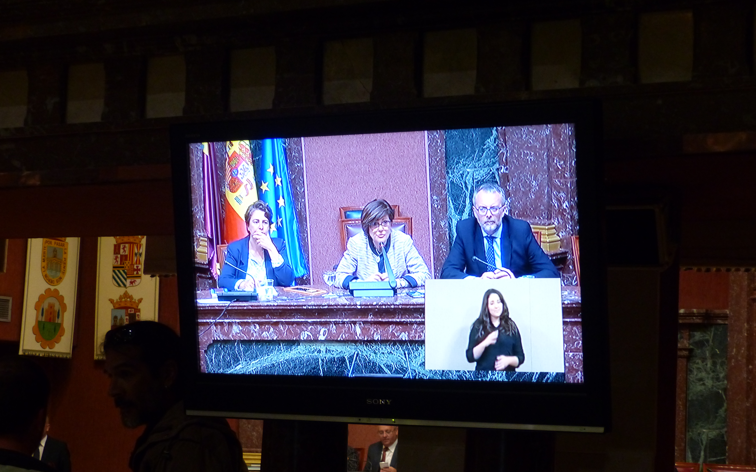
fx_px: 1648
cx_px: 378
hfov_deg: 25.8
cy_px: 271
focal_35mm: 80
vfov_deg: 16.3
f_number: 2.8
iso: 400
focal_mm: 13.5
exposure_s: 1/60
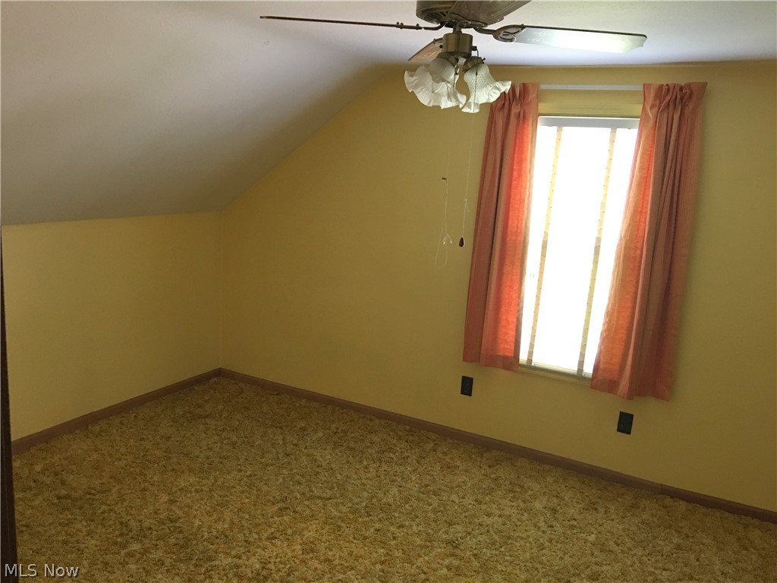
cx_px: 388
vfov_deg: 48.2
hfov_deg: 61.7
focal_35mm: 29
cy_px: 292
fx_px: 651
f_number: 2.2
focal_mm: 4.15
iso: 100
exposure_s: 1/15
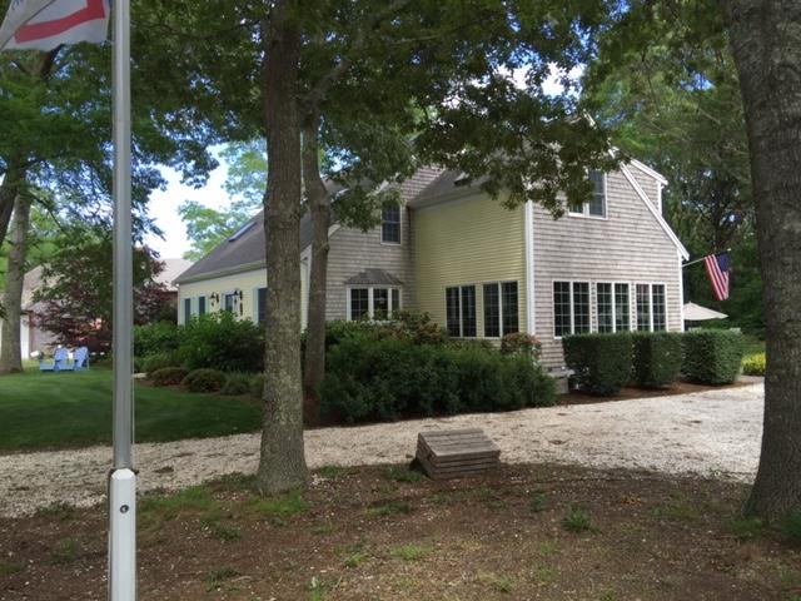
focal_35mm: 29
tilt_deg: +2.9
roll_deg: +0.0
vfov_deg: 48.2
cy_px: 300
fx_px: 671
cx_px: 400
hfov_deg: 61.7
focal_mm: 4.15
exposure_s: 1/425
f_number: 2.2
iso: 32
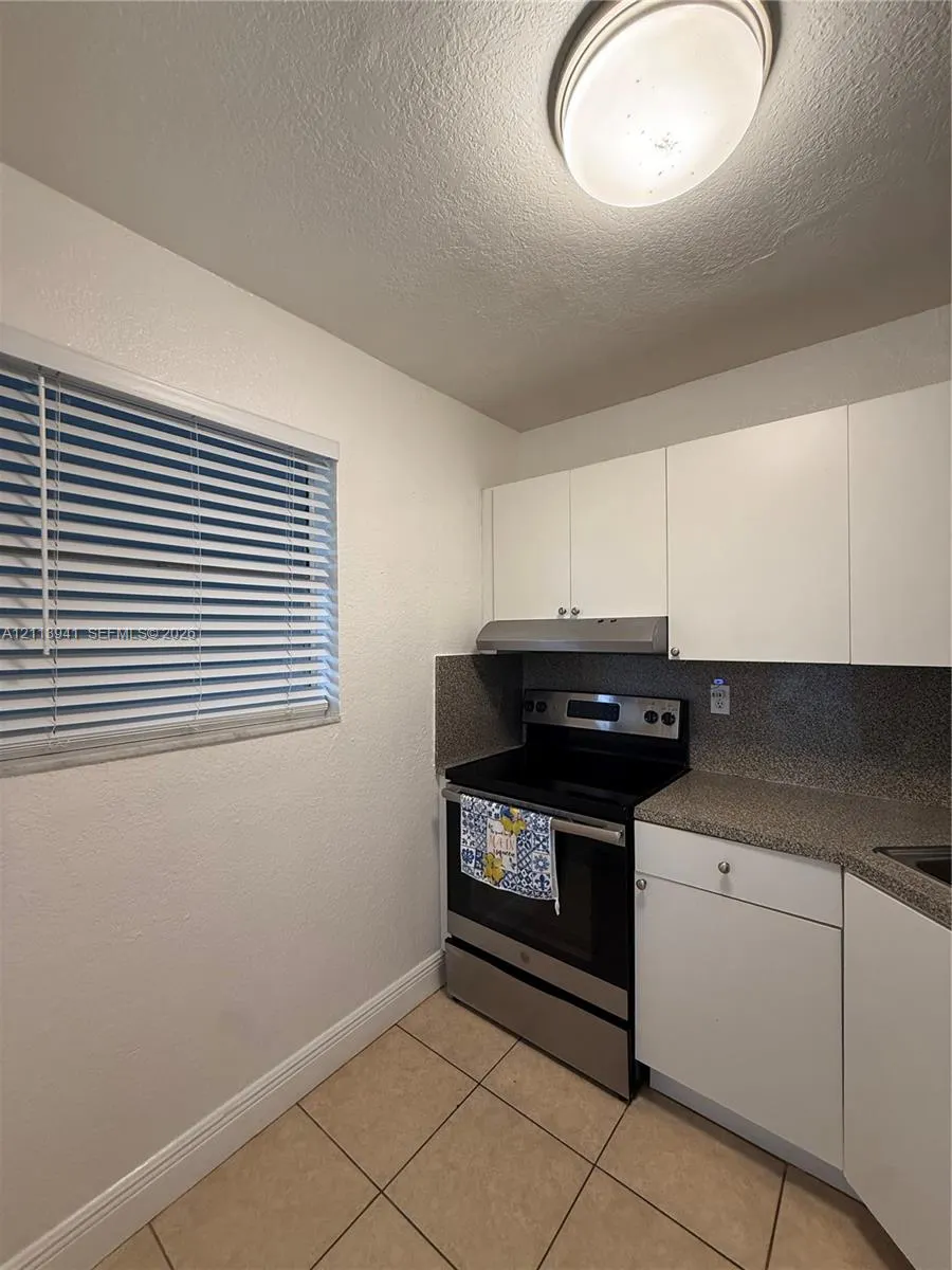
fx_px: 513
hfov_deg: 85.7
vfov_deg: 102.1
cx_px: 476
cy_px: 635
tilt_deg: +0.4
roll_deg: +1.2
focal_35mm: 14
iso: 250
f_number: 2.2
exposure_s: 1/120
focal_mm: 2.22
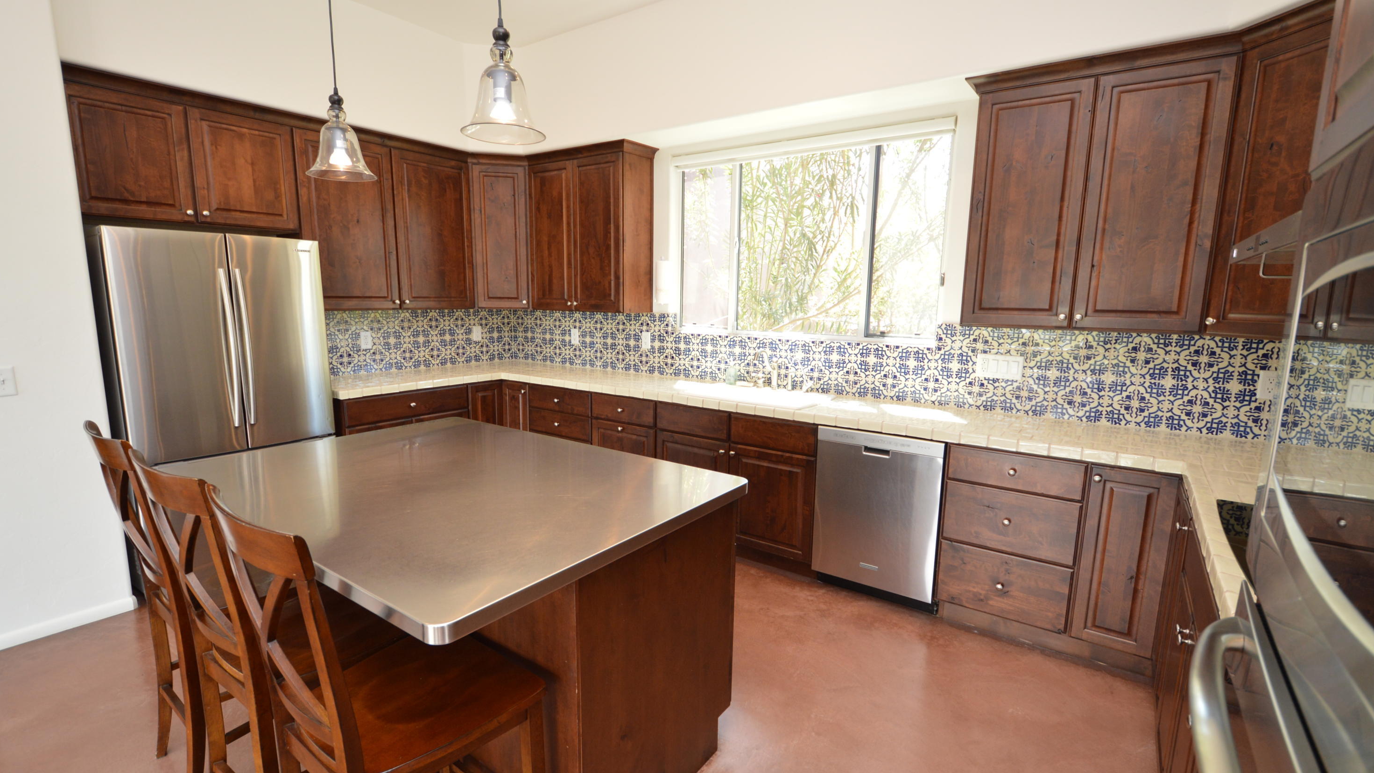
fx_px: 583
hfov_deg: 99.4
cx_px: 686
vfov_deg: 67.1
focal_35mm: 16
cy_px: 394
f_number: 4
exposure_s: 1/60
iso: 400
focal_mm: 10
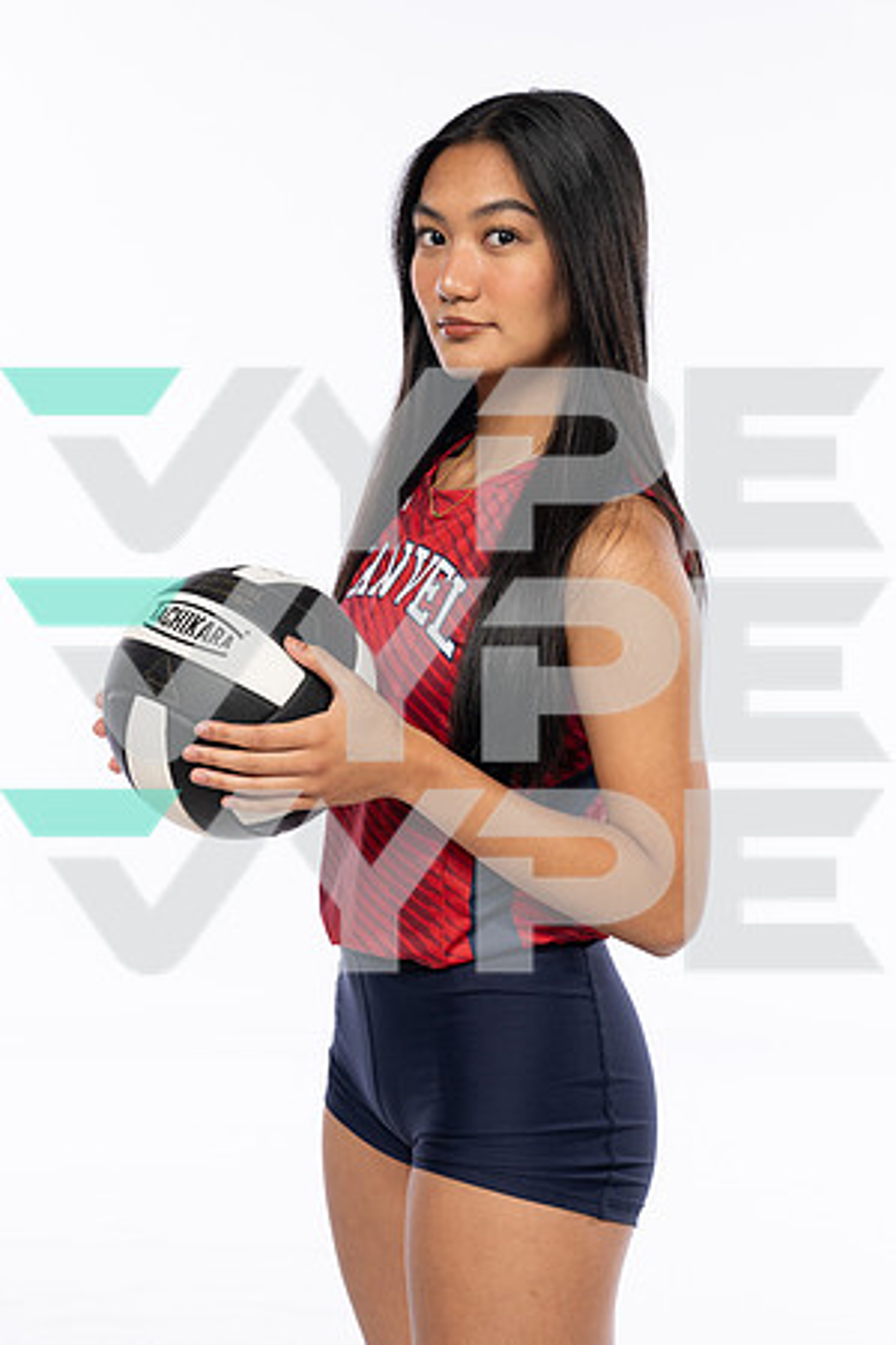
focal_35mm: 65
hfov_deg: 20.9
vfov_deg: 31.0
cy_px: 672
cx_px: 448
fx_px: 2426
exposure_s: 1/250
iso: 200
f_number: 7.1
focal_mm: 65
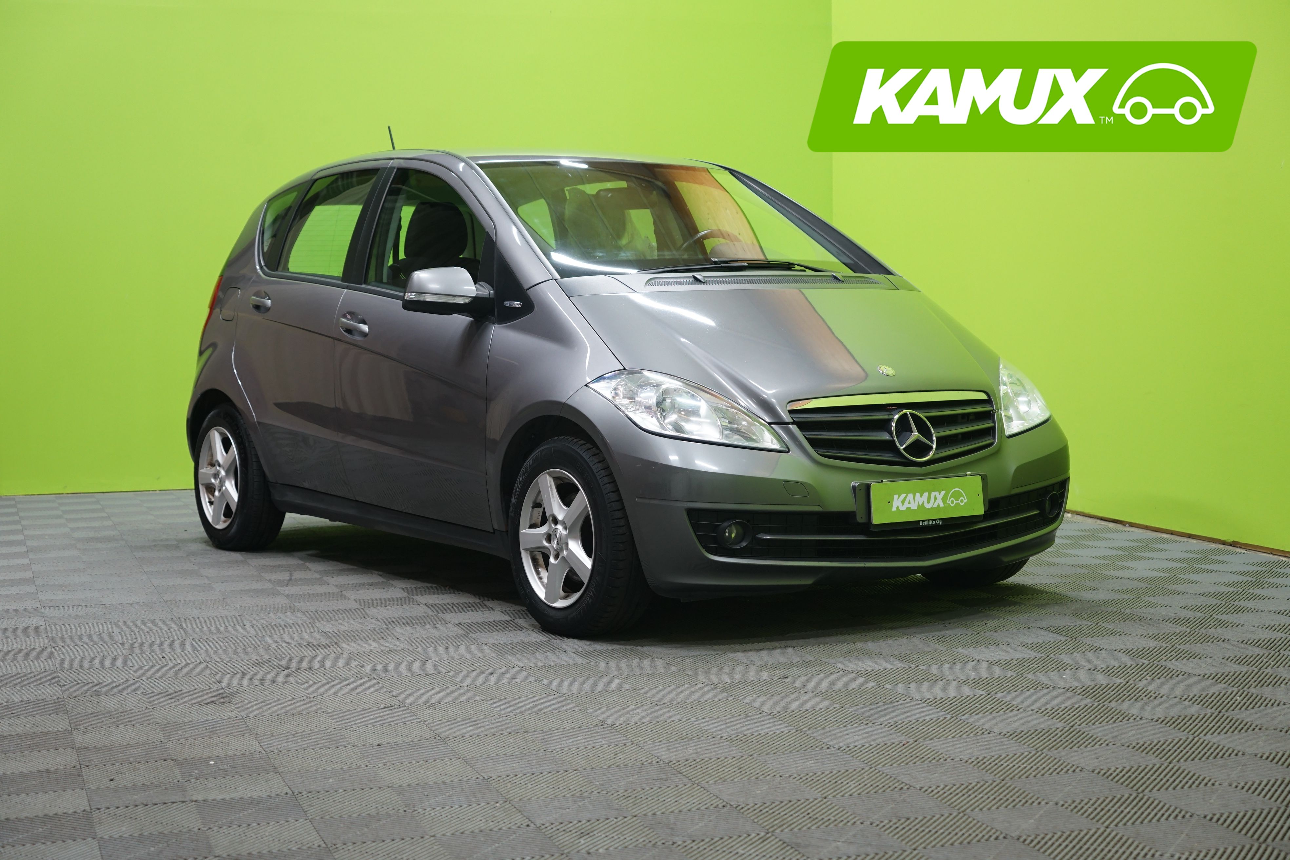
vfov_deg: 25.1
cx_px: 645
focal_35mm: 54
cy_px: 430
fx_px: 1935
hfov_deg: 36.9
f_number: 4.5
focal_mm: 54
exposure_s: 1/25
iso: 640
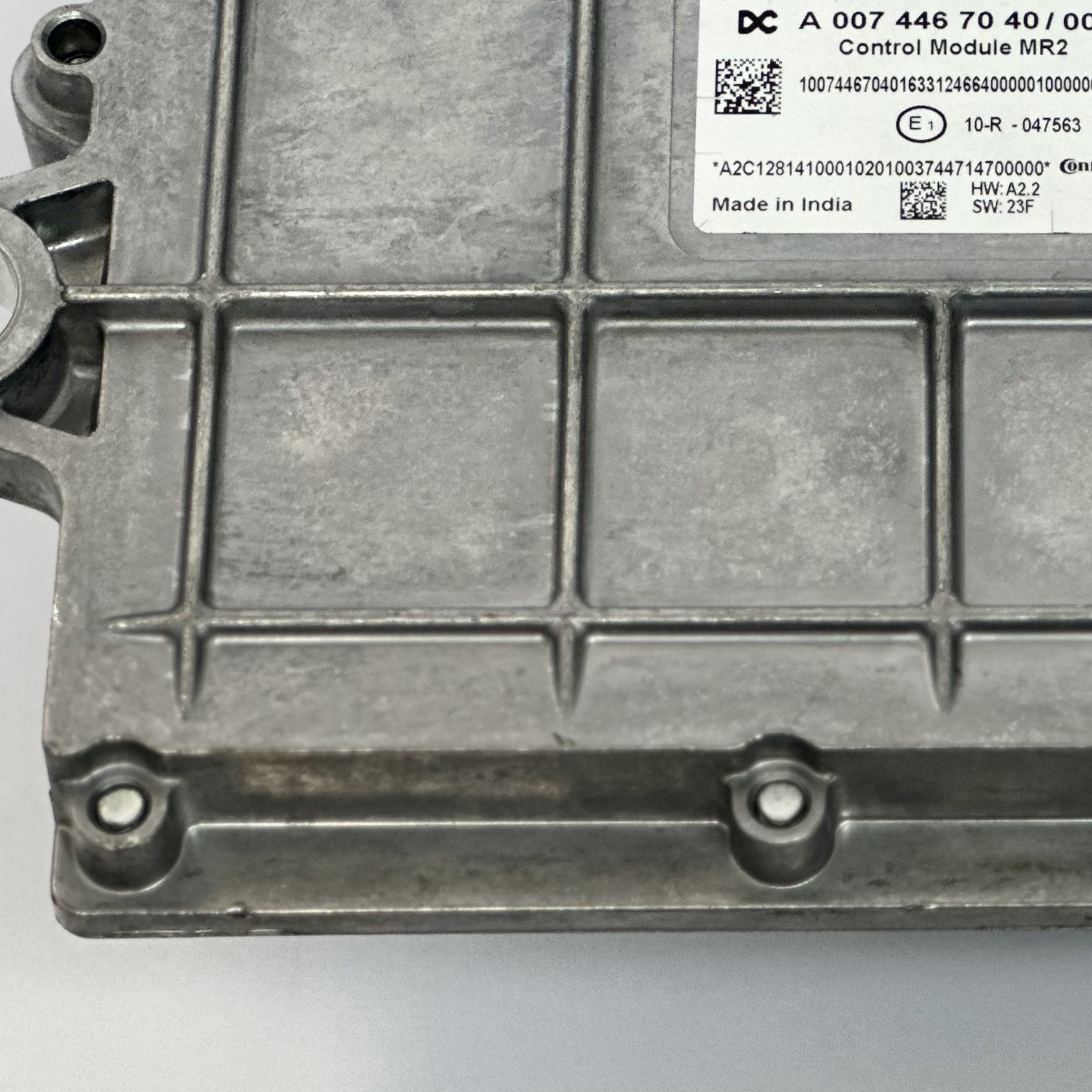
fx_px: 6174
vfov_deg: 10.1
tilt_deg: -54.8
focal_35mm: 173
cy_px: 249
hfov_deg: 10.0
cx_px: 1107
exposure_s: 1/121
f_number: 2.8
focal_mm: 9
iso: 100
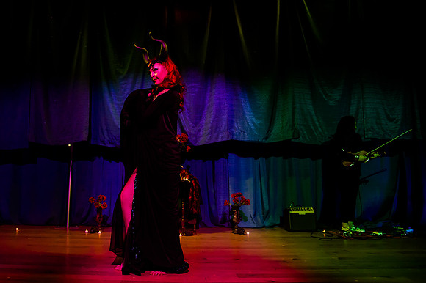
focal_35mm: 32
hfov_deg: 58.3
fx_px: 374
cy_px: 122
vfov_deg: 41.4
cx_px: 152
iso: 4000
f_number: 4
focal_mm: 24
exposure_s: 1/100
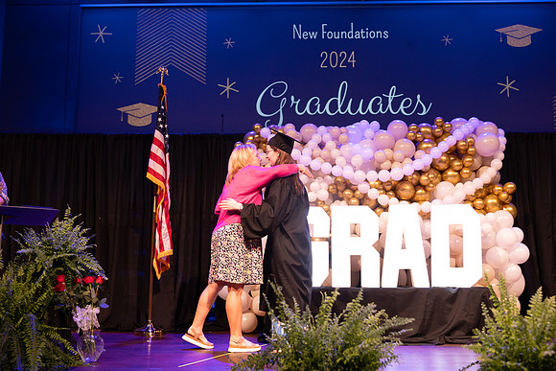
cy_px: 186
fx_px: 587
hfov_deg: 50.7
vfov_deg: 35.1
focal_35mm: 38
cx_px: 278
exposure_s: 1/200
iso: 1600
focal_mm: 38
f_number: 4
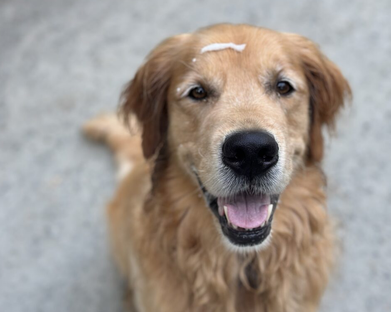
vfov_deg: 29.7
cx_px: 203
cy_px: 154
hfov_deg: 36.6
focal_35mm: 51
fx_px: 590
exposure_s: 1/121
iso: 100
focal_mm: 6.86
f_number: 1.78
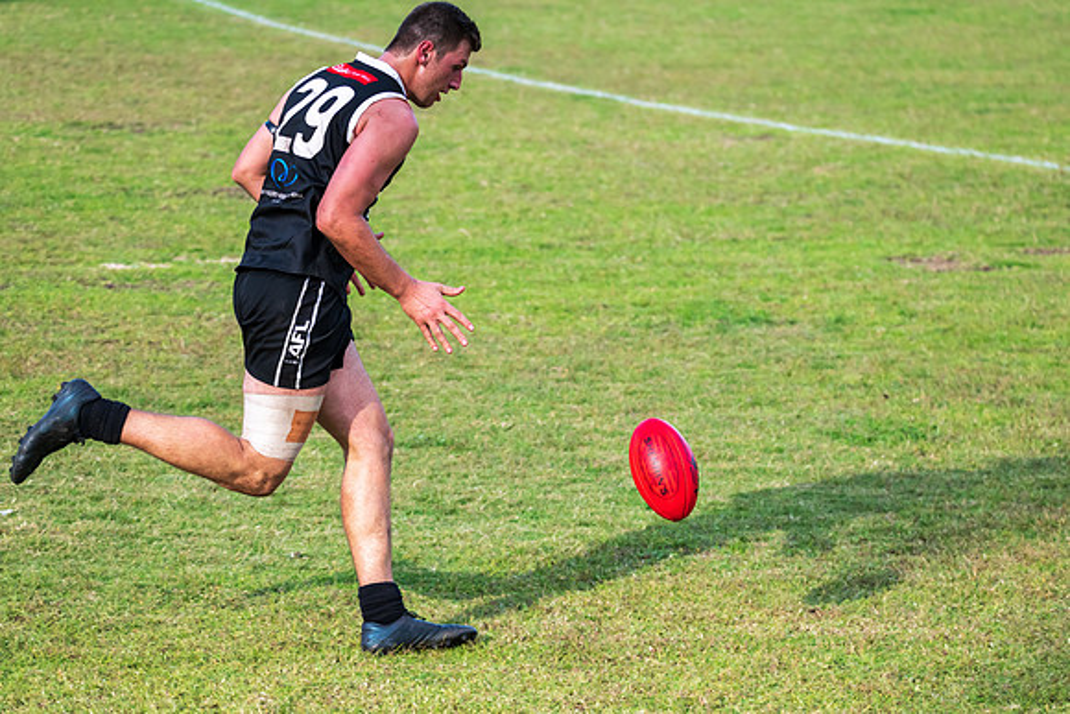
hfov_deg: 12.4
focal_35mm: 165
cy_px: 382
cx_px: 572
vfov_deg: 8.3
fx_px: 4907
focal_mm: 150
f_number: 6.3
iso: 800
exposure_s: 1/1250
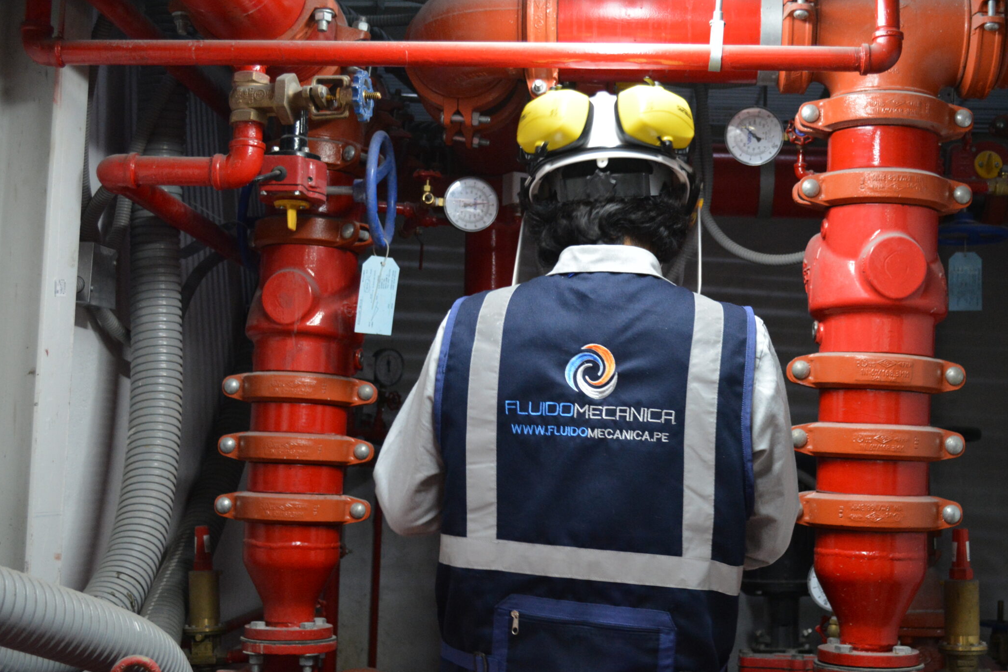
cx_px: 614
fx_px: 1456
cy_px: 348
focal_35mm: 52
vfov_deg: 26.0
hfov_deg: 38.0
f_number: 4.5
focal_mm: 28
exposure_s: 1/30
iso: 1800
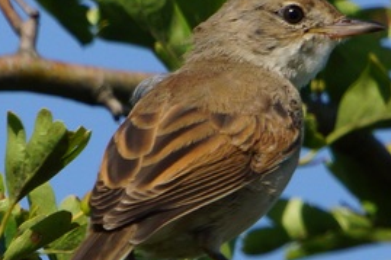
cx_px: 328
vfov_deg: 0.8
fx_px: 17909
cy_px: 105
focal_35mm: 1650
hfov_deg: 1.3
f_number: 8
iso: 160
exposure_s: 1/500
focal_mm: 400
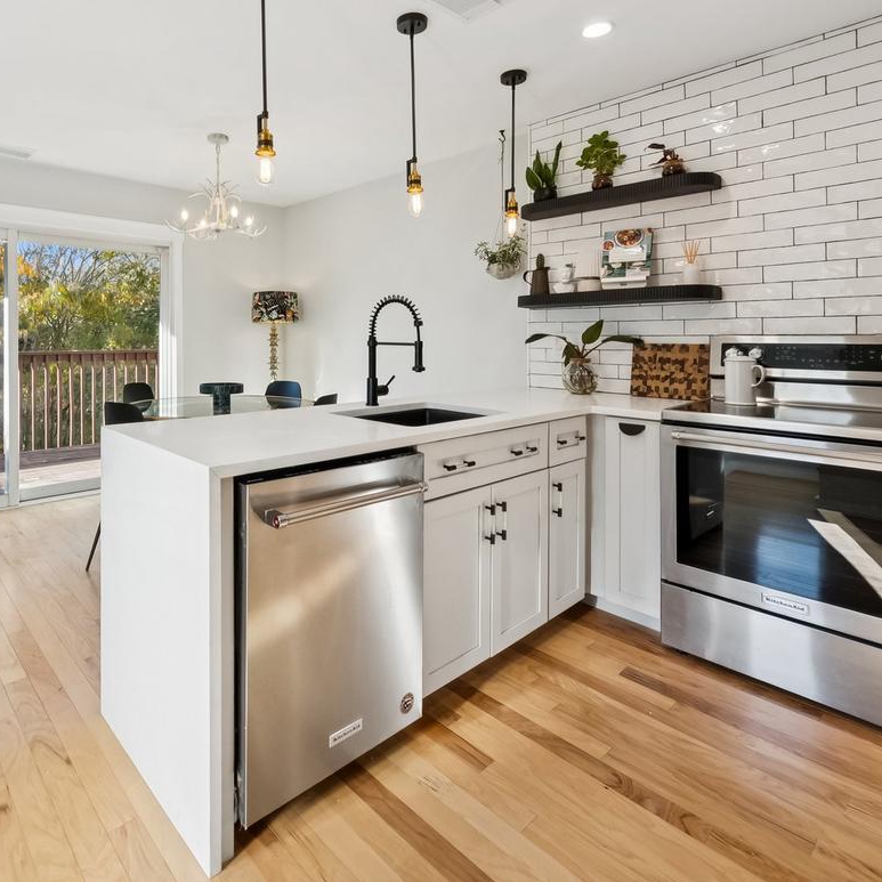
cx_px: 333
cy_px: 347
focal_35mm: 19
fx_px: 548
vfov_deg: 76.7
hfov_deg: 76.4
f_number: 7.1
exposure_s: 1/160
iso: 640
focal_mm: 12
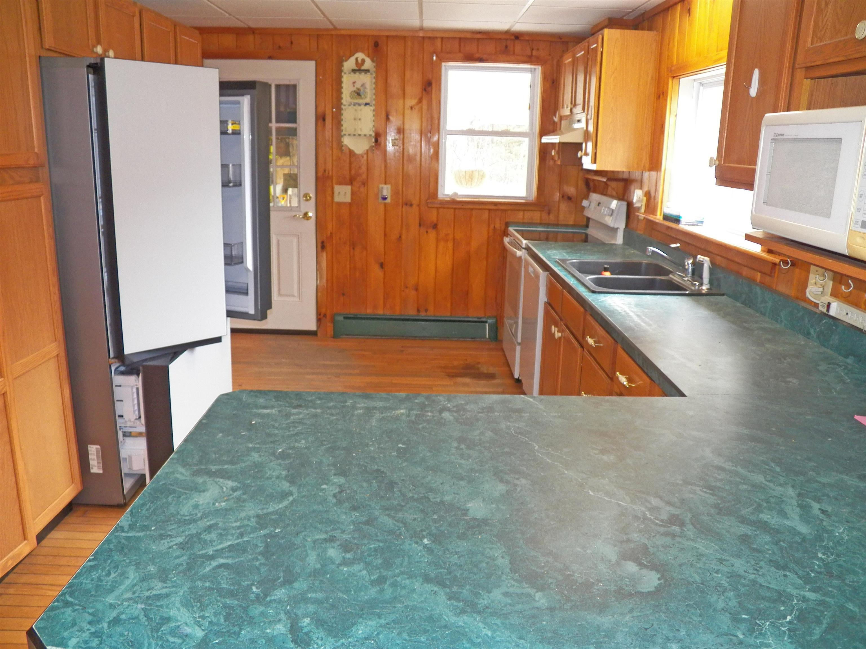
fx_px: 700
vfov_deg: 49.7
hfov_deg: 63.4
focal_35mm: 28
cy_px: 324
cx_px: 433
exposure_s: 1/30
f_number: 2.8
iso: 160
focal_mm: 4.9
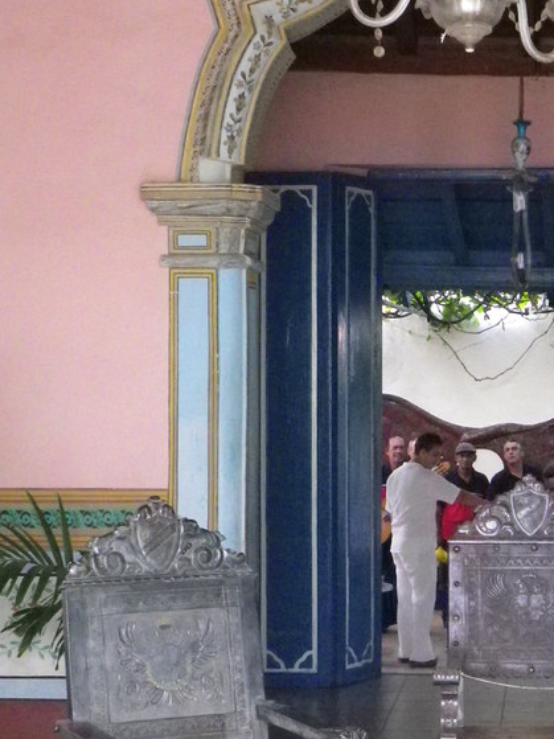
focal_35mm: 88
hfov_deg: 16.6
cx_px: 479
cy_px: 344
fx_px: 1879
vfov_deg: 22.3
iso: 640
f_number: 3.9
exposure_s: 1/50
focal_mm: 7.3
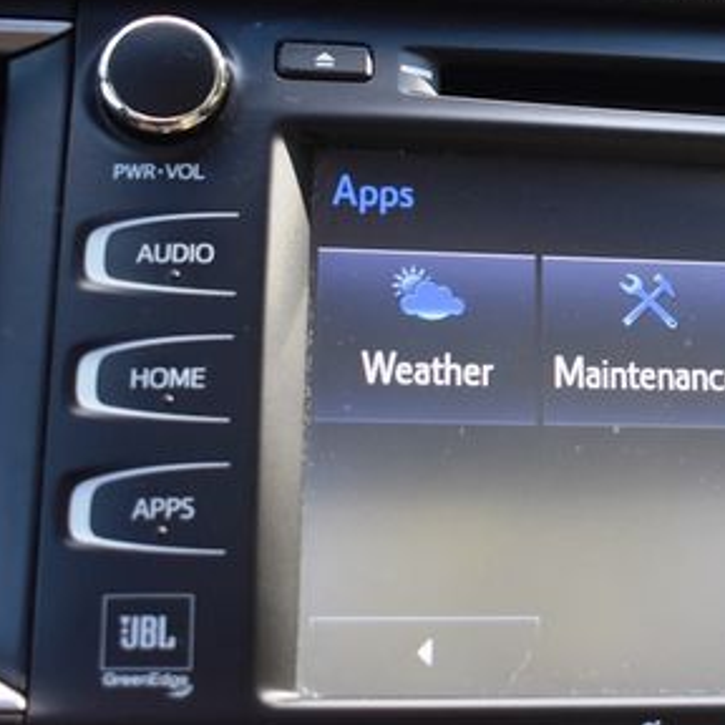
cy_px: 238
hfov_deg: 19.1
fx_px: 2084
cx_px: 760
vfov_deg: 19.7
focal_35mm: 88
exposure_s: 1/250
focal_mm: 31
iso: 800
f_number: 4.2
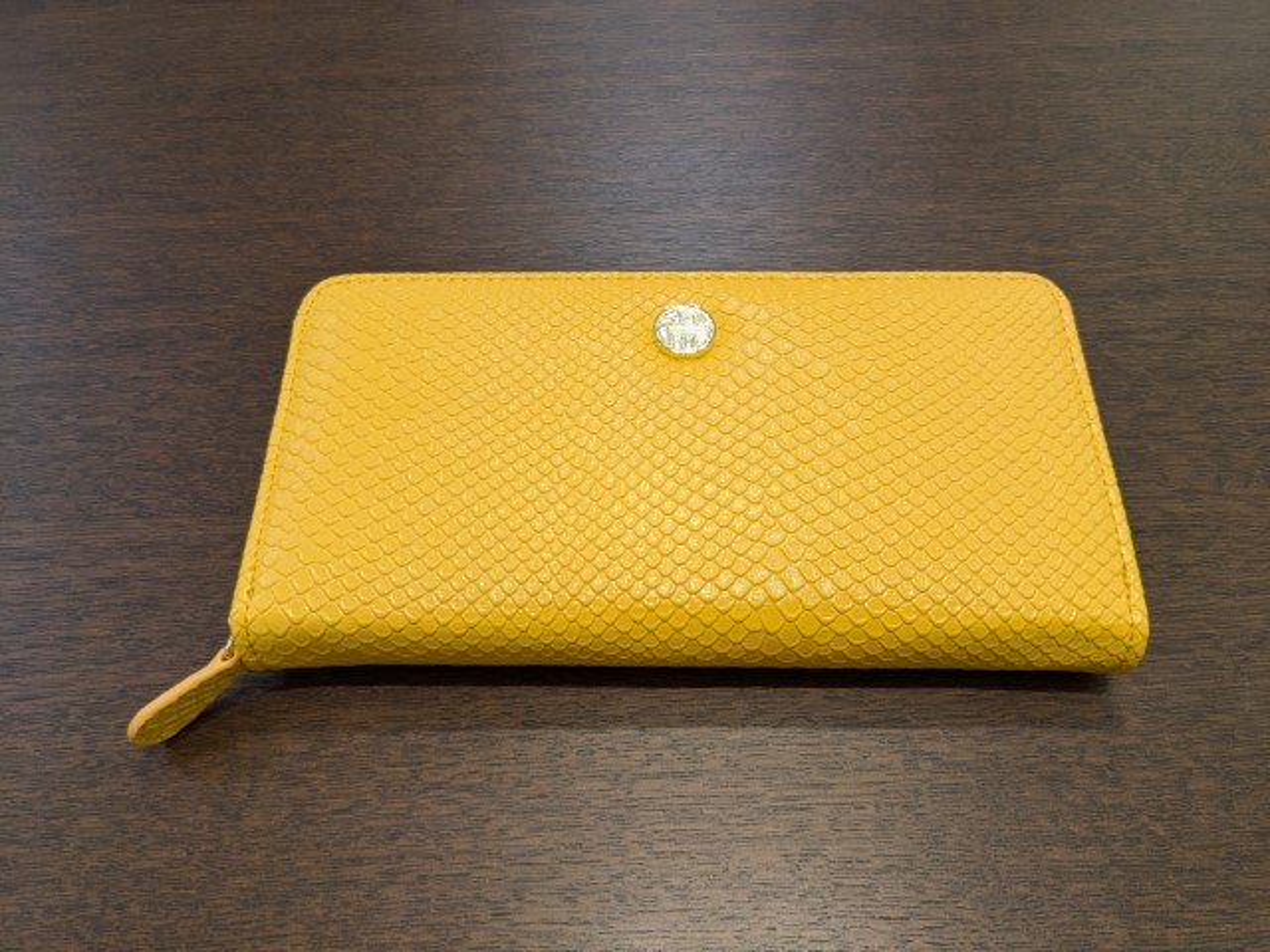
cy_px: 476
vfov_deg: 51.4
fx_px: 991
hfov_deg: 65.3
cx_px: 635
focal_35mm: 27
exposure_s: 1/120
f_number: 1.73
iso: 199
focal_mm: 4.38
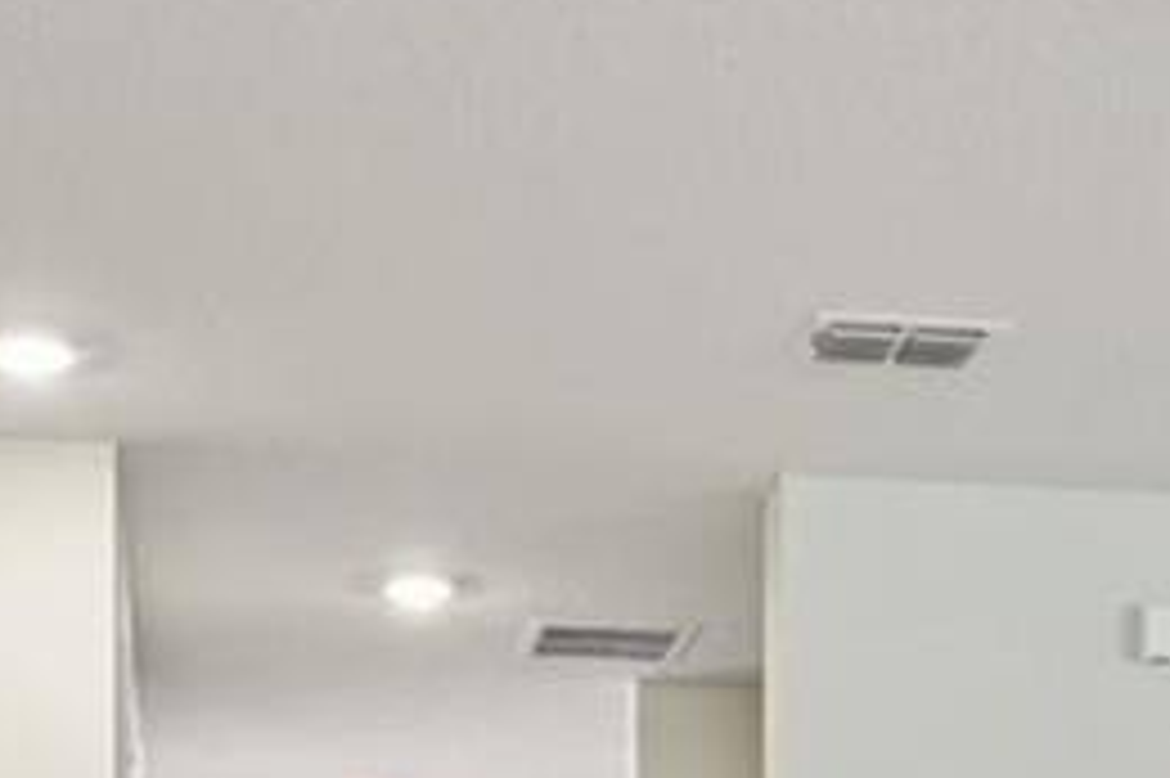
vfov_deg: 14.2
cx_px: 702
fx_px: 2793
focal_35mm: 86
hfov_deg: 23.6
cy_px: 1351
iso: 400
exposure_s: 1/25
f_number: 8
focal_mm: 14
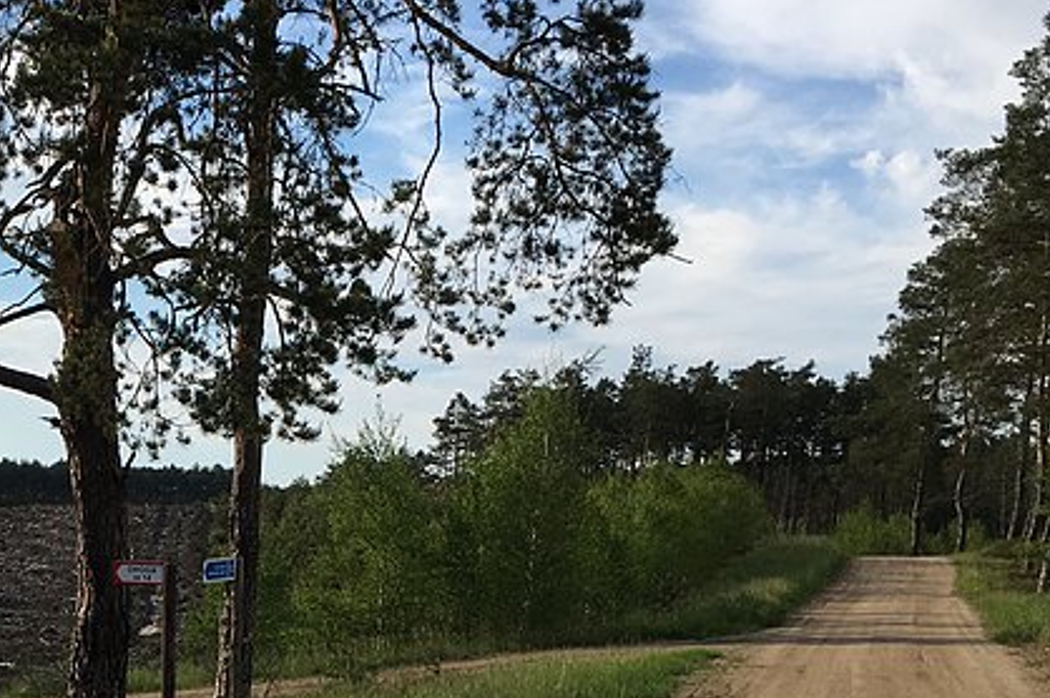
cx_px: 8
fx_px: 1894
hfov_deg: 29.1
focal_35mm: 65
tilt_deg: -4.8
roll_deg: -1.2
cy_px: 674
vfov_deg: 20.3
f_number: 2.2
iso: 25
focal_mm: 4.15
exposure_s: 1/1374
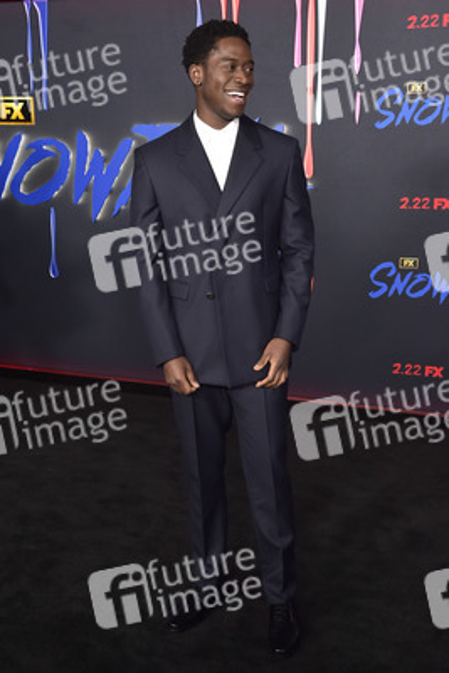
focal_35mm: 44
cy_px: 336
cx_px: 224
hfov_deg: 30.5
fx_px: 822
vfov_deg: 44.5
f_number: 6.3
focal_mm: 44
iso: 2000
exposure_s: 1/250
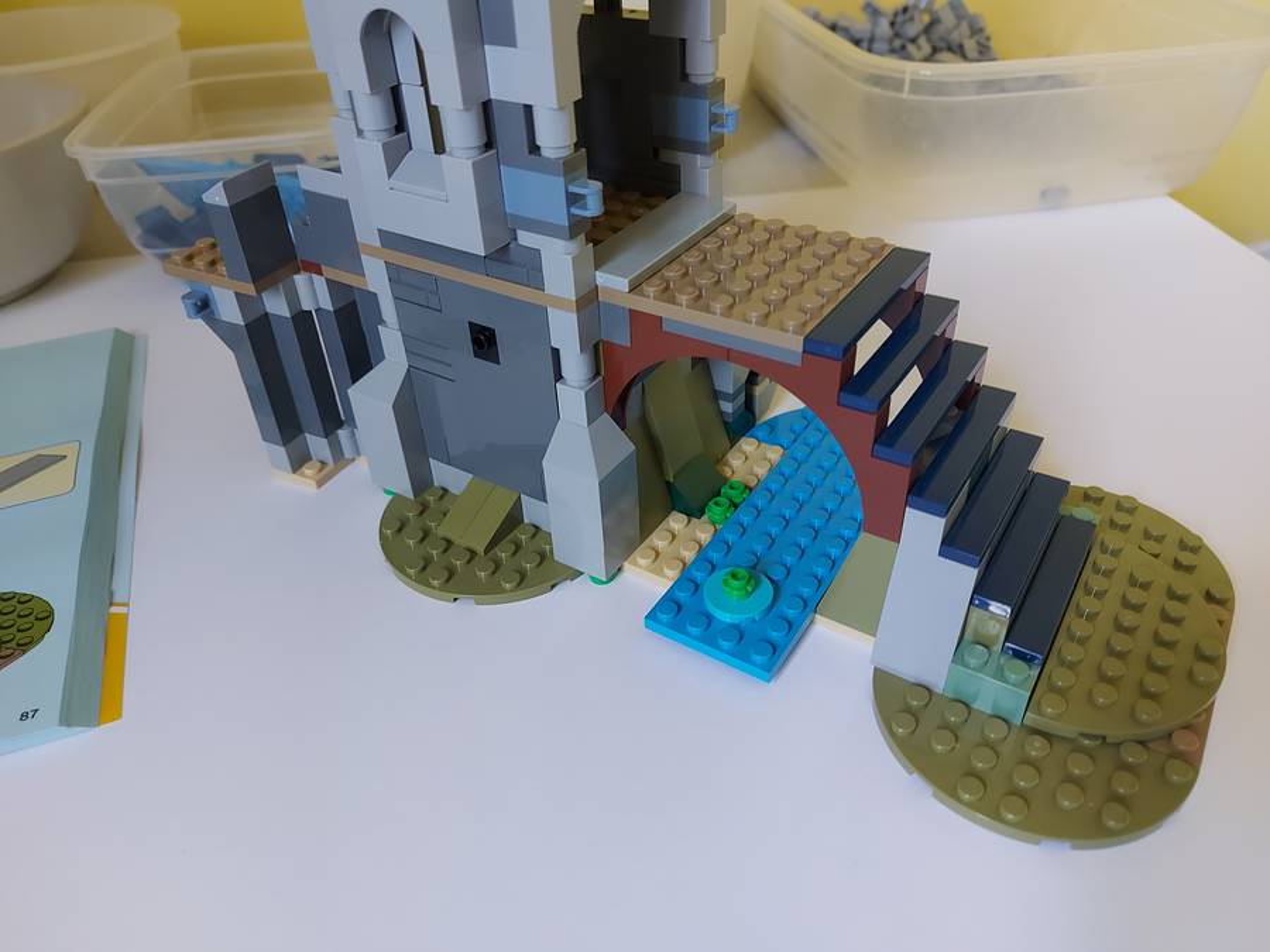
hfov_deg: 71.6
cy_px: 476
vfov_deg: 56.8
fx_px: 881
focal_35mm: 24
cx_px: 635
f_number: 1.8
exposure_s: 1/40
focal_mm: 5.23
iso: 200
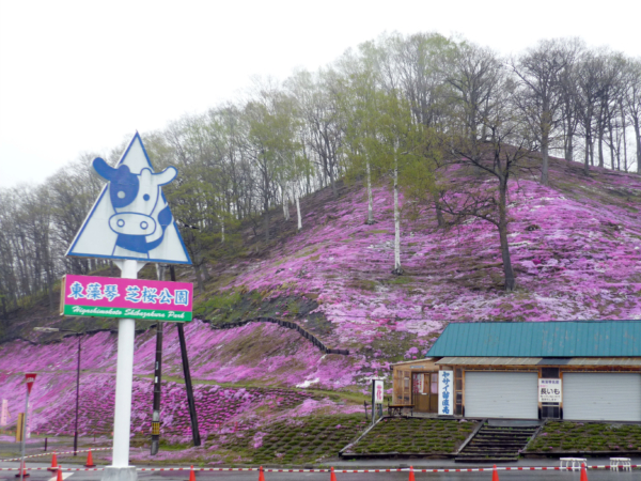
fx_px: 870
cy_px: 240
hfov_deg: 40.4
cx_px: 320
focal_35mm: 47
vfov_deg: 30.9
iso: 100
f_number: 3.1
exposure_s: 1/100
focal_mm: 7.8
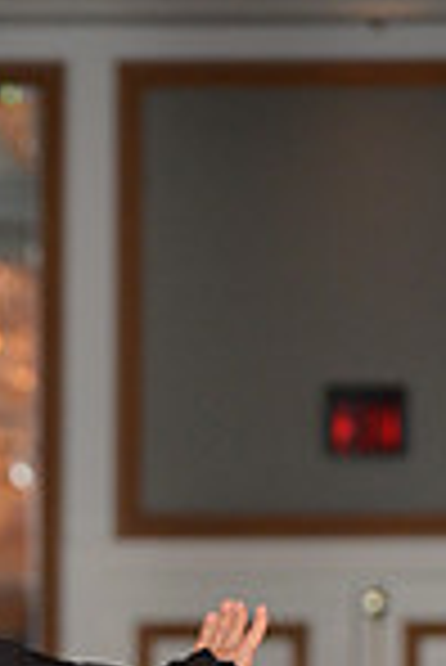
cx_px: -304
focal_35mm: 588
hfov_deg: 2.3
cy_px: 1300
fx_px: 10901
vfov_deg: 3.5
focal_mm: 150
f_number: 5.6
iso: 1000
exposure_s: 1/250
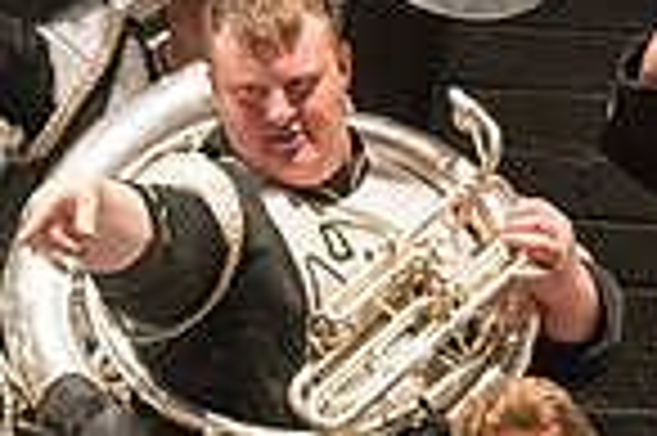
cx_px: -572
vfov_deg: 1.2
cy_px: 564
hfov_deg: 1.7
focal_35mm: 1192
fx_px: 21729
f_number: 2.8
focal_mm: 300
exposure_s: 1/500
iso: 4000
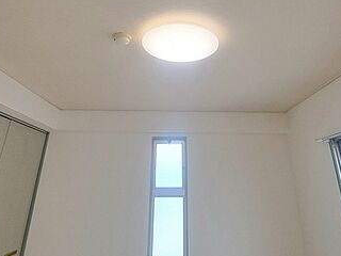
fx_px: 256
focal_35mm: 26
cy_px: 42
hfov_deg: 67.3
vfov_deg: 49.1
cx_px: 177
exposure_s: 1/100
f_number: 2.2
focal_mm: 1.74
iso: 50
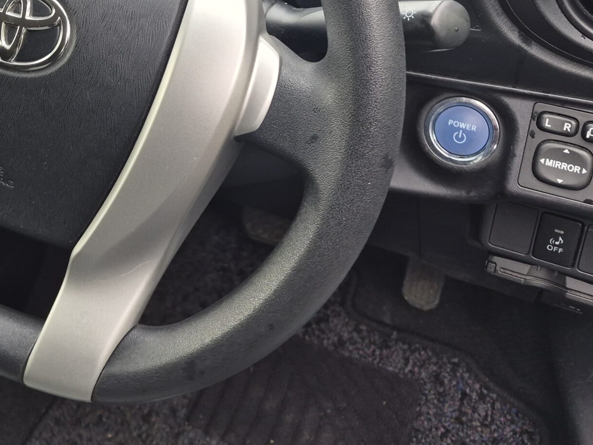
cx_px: 64
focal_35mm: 48
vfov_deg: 28.4
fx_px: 822
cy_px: -2
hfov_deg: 37.2
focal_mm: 5.4
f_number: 1.8
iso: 80
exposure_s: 1/180
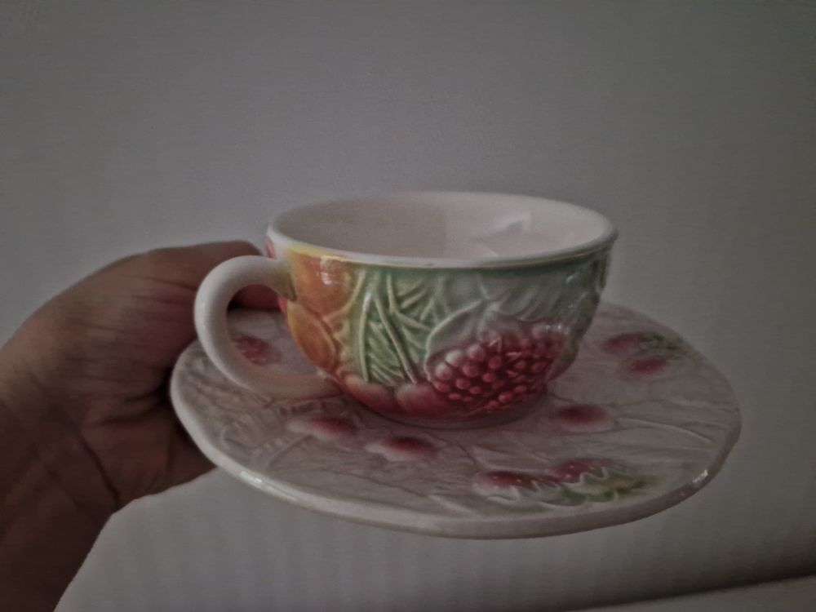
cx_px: 408
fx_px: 542
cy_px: 306
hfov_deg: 73.9
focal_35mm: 23
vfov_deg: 58.9
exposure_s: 1/13
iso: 1250
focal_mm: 5.4
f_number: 1.8
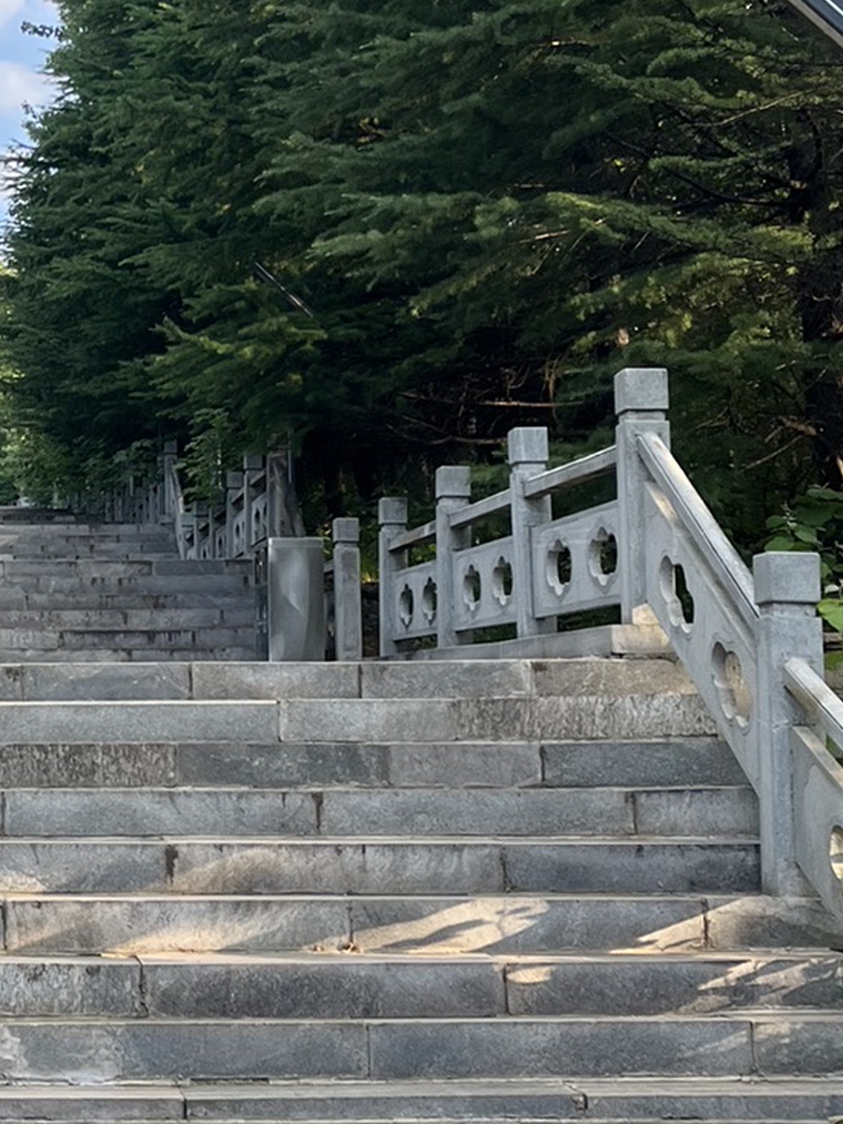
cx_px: -58
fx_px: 2305
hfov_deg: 19.9
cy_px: 430
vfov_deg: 27.3
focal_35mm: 71
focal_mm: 5.1
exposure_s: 1/473
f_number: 1.6
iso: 50
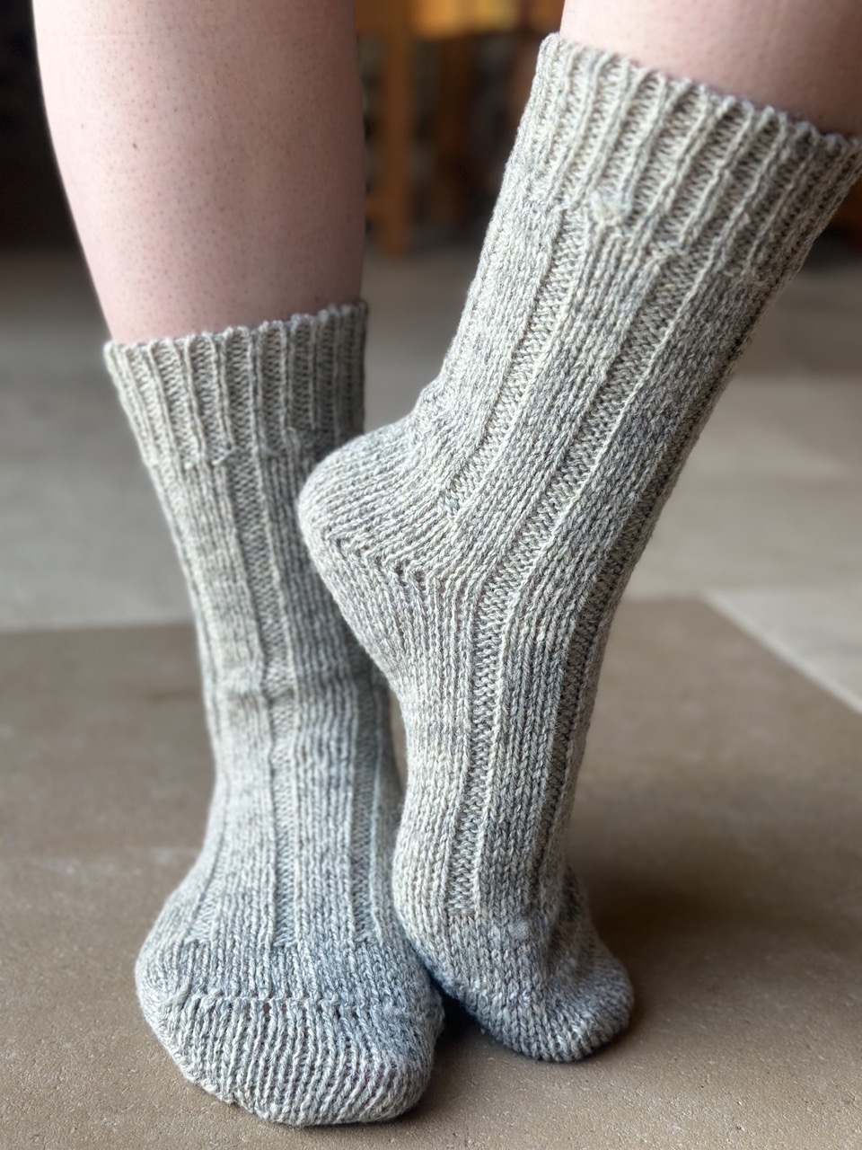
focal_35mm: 48
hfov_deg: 30.3
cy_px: 575
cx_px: 431
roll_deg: -2.5
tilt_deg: -17.3
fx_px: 1594
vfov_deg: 39.7
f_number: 1.78
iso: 64
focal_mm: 6.86
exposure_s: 1/142
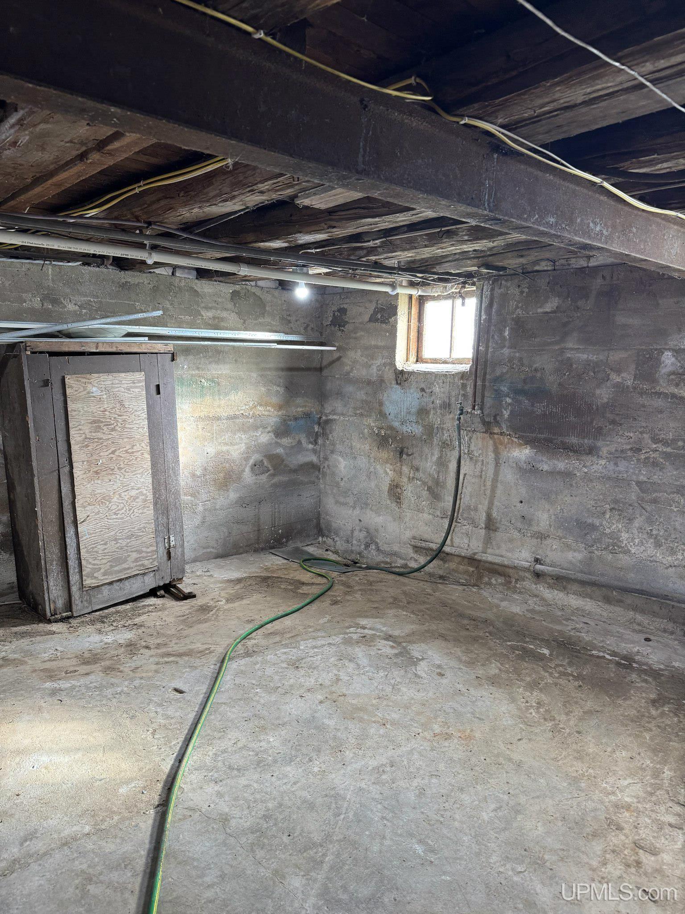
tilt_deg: -9.6
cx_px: 342
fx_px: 633
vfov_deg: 71.6
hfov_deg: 56.8
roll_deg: -0.6
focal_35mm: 24
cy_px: 457
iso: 250
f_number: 1.78
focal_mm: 6.76
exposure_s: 1/60
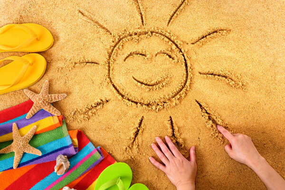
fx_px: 368
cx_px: 142
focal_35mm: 46
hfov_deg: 42.3
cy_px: 95
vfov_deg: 28.9
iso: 200
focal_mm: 31
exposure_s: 1/125
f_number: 11
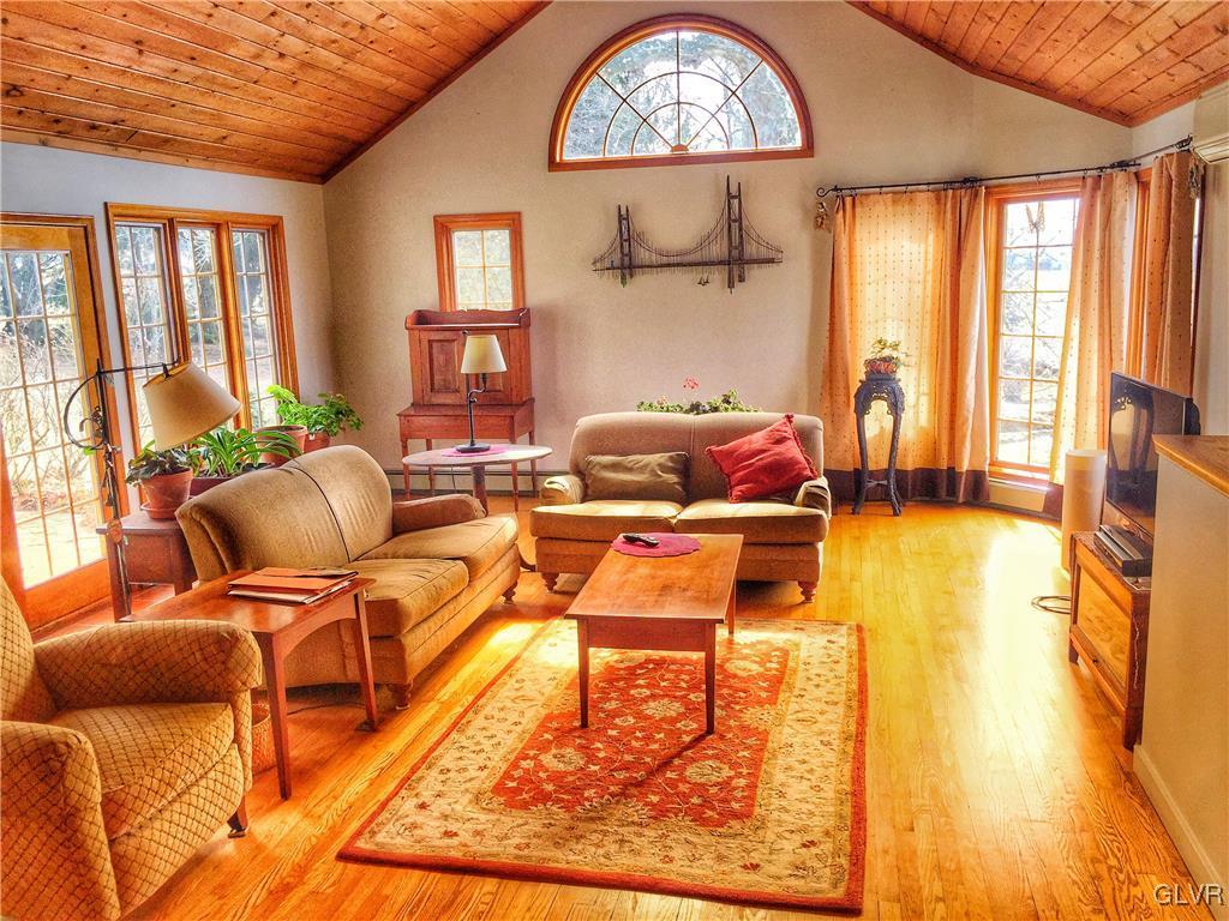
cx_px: 614
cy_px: 460
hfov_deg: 61.7
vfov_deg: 48.2
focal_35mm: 29
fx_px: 1030
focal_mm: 4.15
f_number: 2.2
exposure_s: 1/120
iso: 32
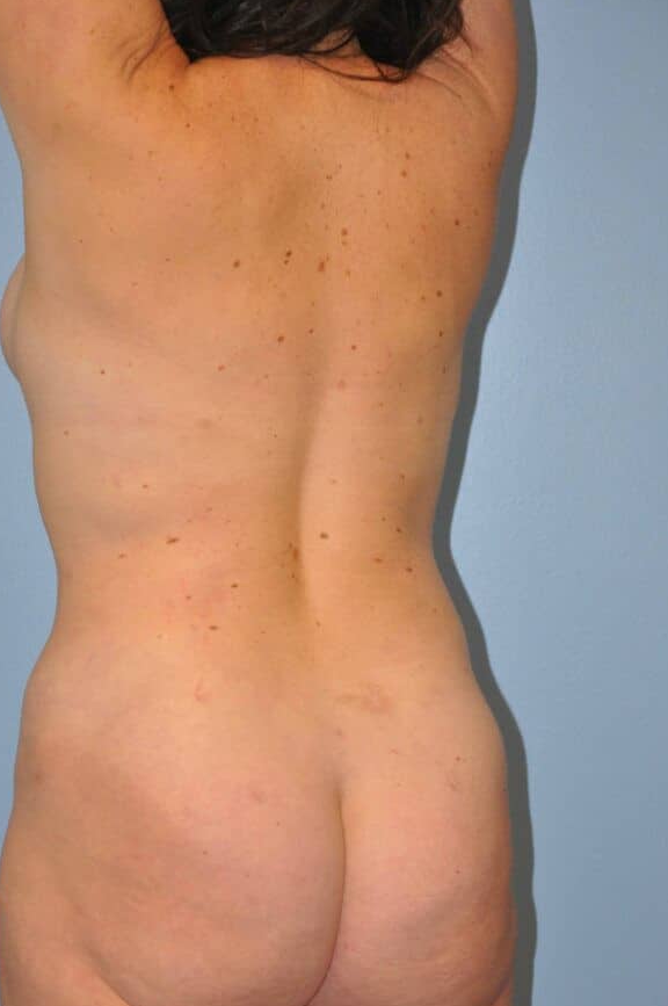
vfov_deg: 16.5
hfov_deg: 11.0
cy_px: 550
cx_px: 291
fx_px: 3459
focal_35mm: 124
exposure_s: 1/60
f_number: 5.3
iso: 800
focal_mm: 70
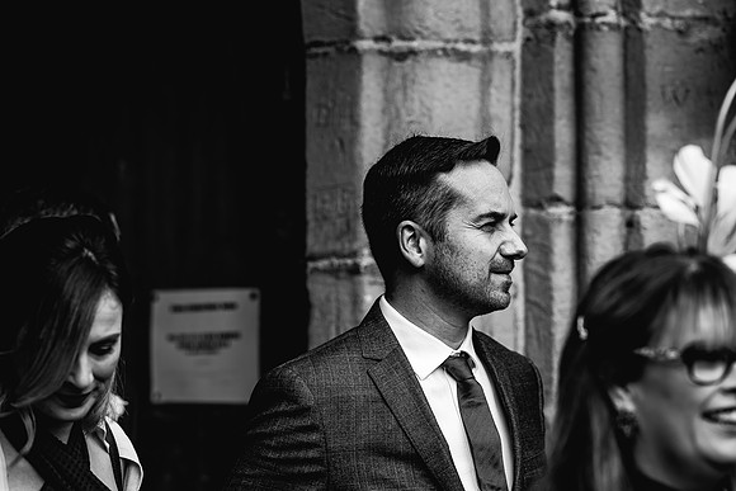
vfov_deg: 10.2
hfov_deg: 15.2
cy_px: 246
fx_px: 2761
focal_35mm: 135
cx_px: 368
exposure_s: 1/250
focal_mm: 135
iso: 50
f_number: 3.2
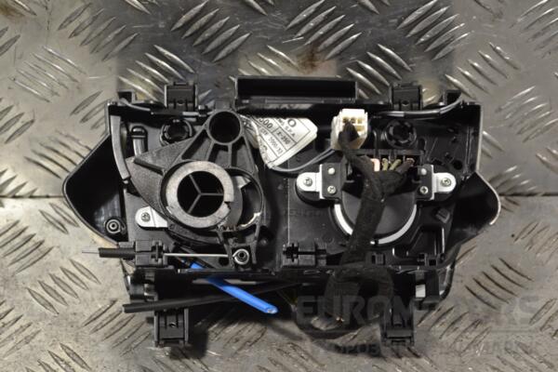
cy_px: 186
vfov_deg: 16.6
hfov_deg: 24.6
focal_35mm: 82
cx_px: 279
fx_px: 1279
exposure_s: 1/60
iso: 450
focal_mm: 55
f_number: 5.6
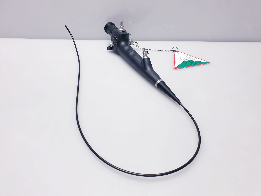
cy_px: 98
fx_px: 196
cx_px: 130
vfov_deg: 53.1
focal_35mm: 26
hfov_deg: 67.3
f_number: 2.4
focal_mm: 4.3
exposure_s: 1/100
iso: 64
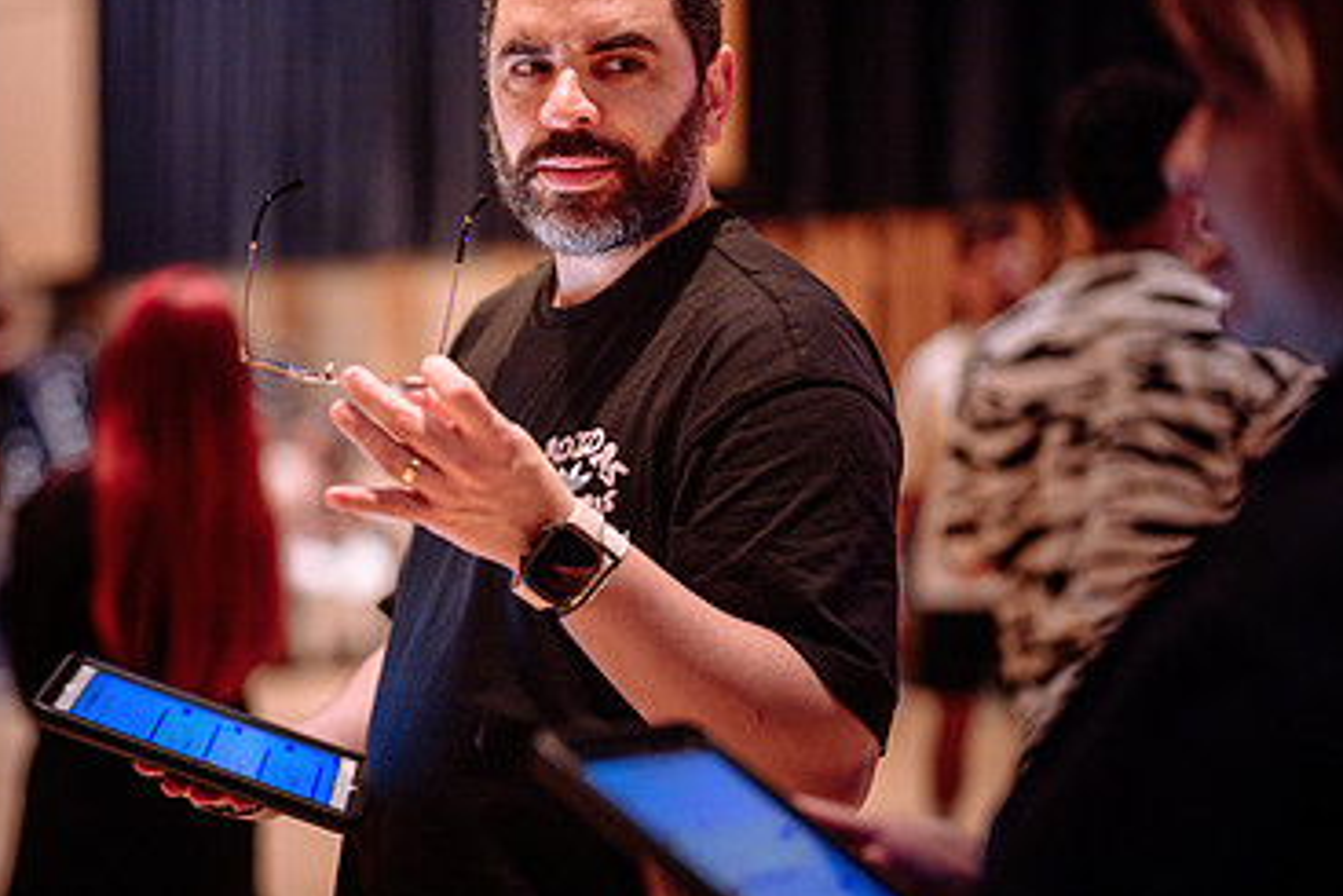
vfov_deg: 17.3
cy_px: 539
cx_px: 311
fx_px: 2948
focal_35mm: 79
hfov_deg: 25.3
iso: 1600
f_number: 1.2
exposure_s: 1/250
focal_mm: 50
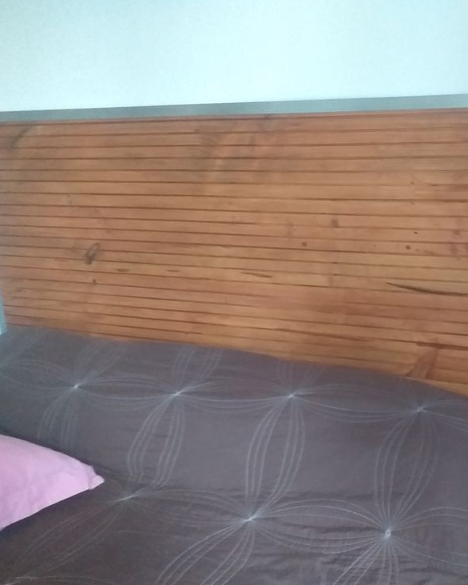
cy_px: 294
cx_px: 366
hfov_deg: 39.7
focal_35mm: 36
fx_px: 623
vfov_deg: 50.3
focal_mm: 3.6
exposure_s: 1/25
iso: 400
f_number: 1.9
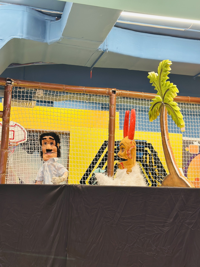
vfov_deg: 39.7
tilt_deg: +9.8
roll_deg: -2.1
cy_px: 134
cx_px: 100
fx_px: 370
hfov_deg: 30.3
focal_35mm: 48
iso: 125
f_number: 1.78
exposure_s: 1/100
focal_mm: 6.86
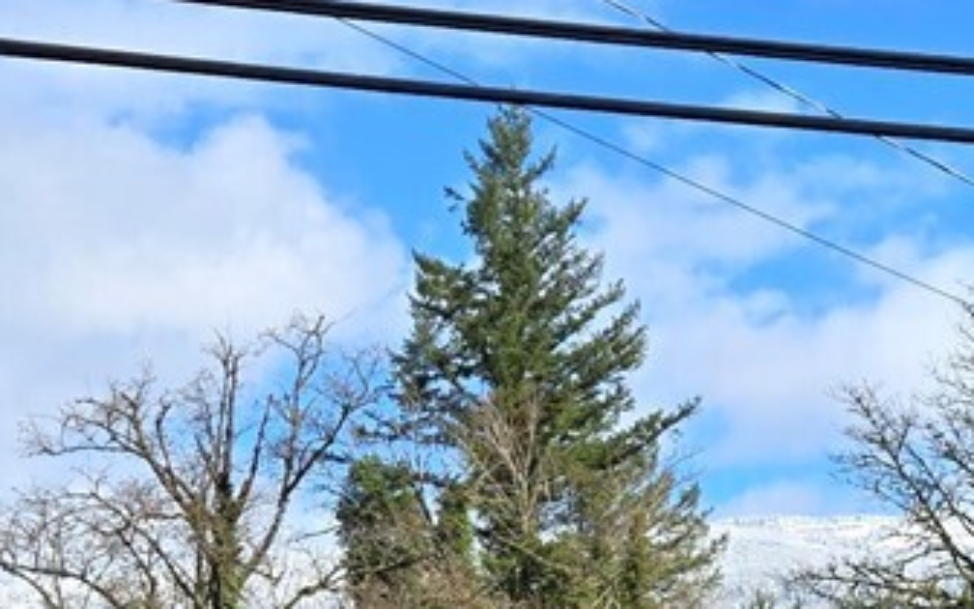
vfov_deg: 10.7
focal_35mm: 116
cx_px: 733
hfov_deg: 17.9
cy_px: 1044
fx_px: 3079
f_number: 1.8
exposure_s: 1/1307
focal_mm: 5.4
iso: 25
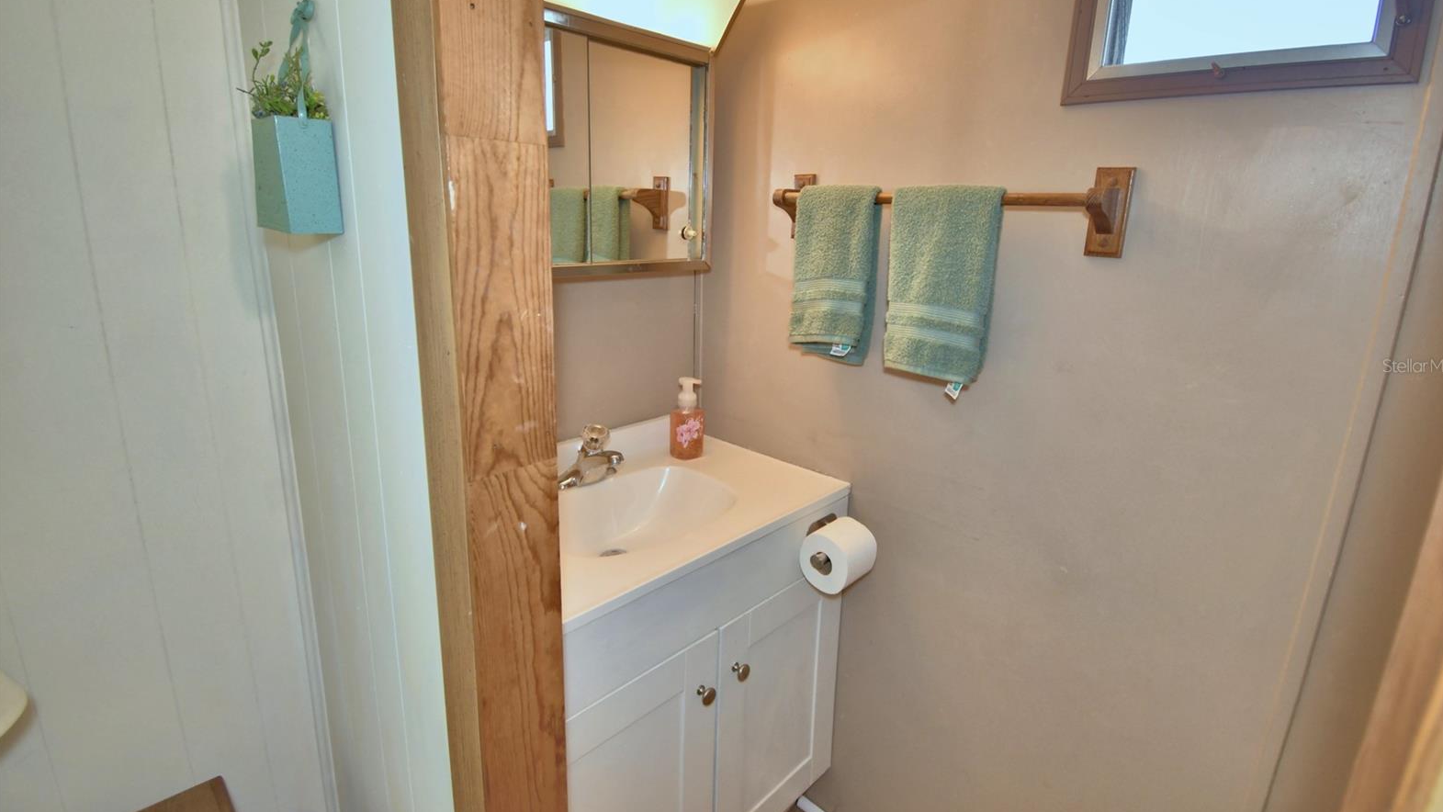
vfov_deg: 66.9
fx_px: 612
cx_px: 729
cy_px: 366
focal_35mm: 16
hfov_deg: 99.4
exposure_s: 1/30
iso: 200
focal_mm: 10
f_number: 4.5
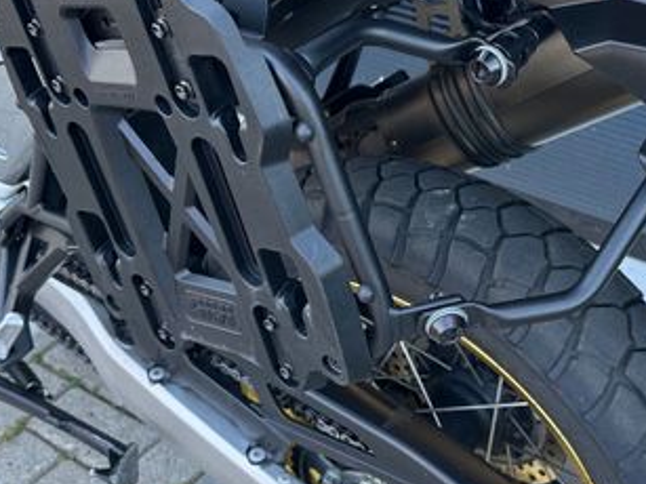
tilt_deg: -35.1
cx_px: 461
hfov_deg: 37.5
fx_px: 933
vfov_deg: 29.0
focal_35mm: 50
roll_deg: +1.2
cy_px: 206
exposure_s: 1/121
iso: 80
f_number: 1.78
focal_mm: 6.86
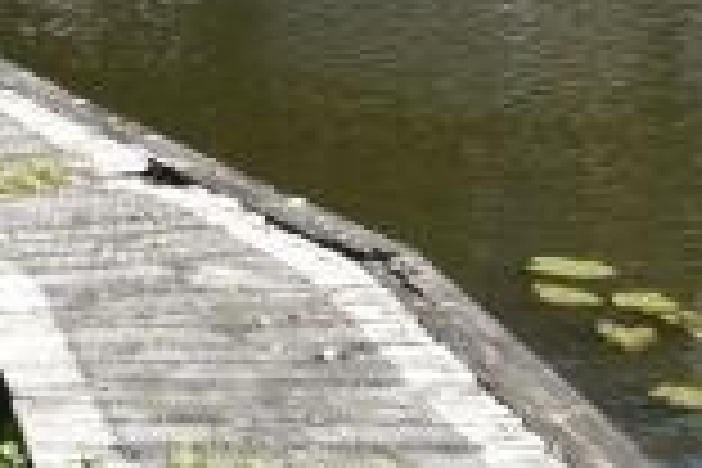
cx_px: -508
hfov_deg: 17.5
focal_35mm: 98
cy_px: -83
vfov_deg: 13.6
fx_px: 1911
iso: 200
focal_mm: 10
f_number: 8
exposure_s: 1/250
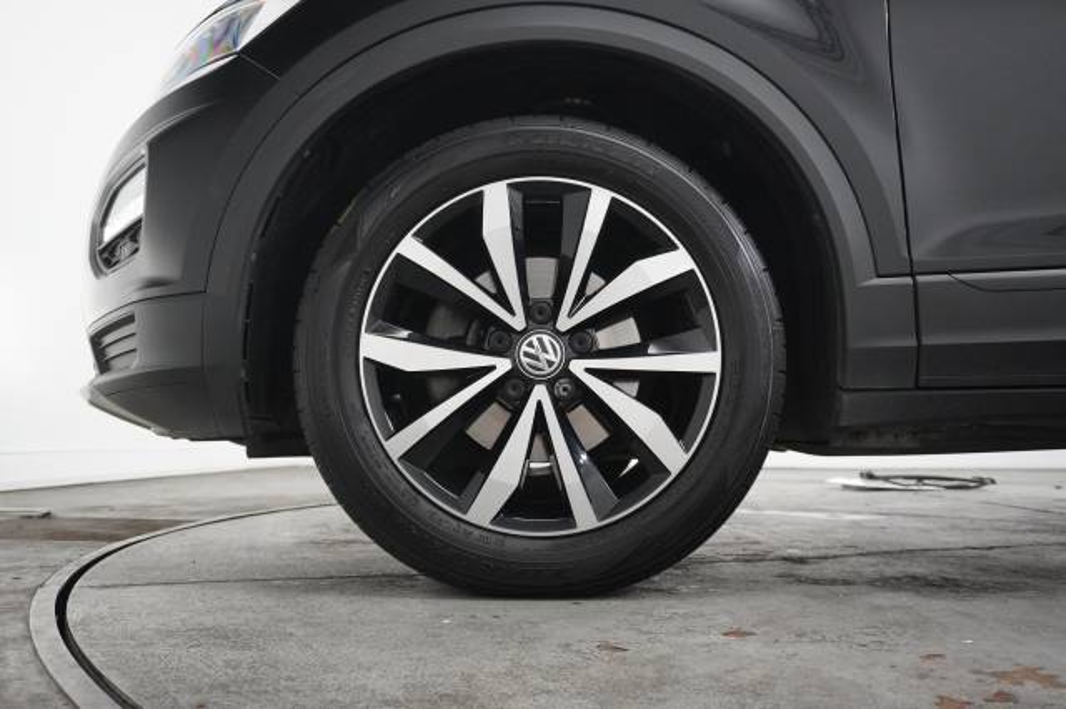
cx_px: 533
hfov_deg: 57.2
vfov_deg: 39.9
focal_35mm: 33
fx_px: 977
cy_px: 354
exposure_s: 1/200
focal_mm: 22
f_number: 4
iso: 3200
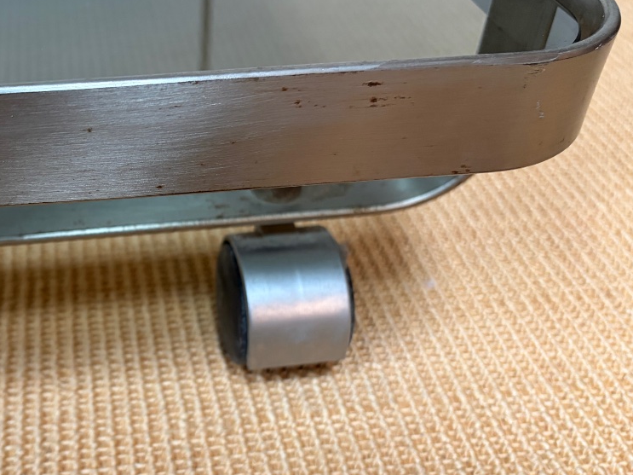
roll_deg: +4.0
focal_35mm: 42
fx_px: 768
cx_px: 135
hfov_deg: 42.9
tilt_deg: -38.7
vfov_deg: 34.3
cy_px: 257
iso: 250
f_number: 1.6
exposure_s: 1/50
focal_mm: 5.96
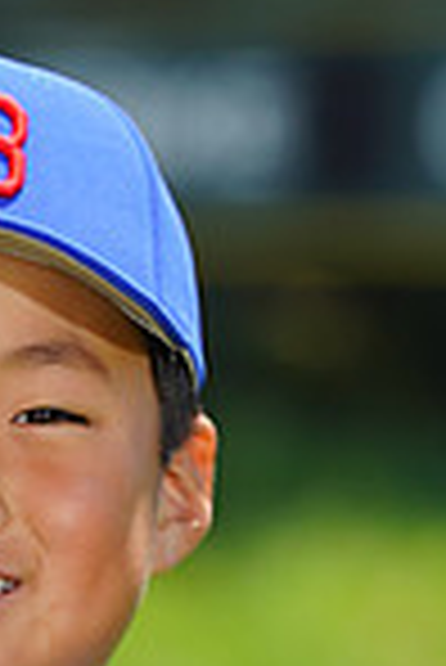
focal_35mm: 1126
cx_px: -124
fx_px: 20874
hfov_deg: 1.2
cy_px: 954
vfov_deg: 1.8
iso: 100
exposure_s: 1/250
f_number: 8
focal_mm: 288
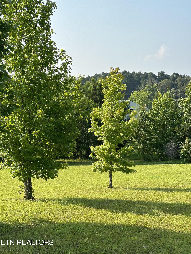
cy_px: 127
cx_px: 96
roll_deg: +0.8
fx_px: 566
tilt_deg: -1.4
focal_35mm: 77
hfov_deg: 19.1
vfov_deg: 25.3
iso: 32
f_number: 2.8
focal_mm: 9
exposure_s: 1/436
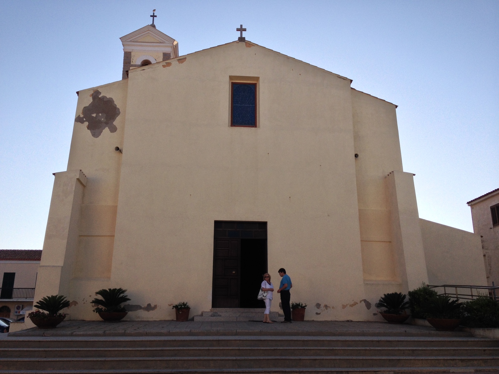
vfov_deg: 40.7
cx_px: 250
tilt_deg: +12.8
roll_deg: -0.2
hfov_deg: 52.6
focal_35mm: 35
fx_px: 505
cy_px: 187
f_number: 2.4
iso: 50
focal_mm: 4.28
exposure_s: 1/1577
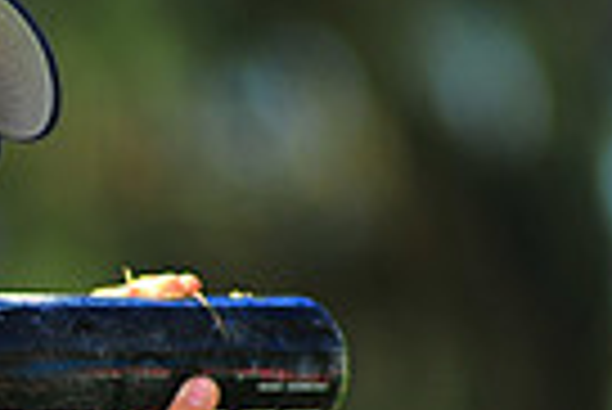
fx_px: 13053
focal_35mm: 767
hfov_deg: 2.7
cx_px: -248
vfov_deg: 1.8
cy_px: 554
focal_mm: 180
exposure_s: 1/1000
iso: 200
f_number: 3.5
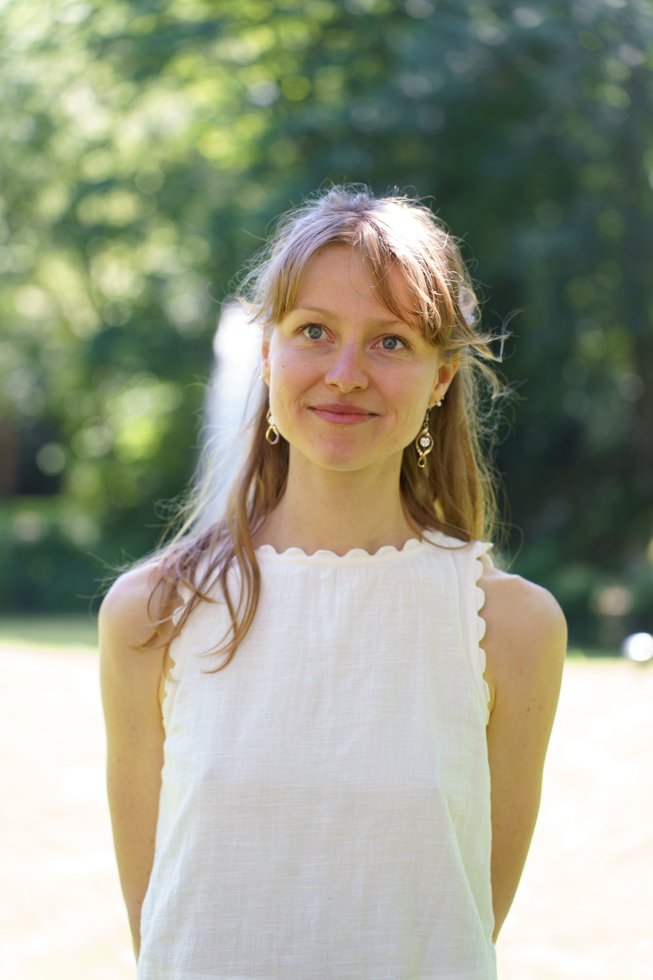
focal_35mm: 75
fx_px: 2040
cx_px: 326
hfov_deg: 18.2
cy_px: 490
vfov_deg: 27.0
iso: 80
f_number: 2.8
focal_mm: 75
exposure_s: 1/100
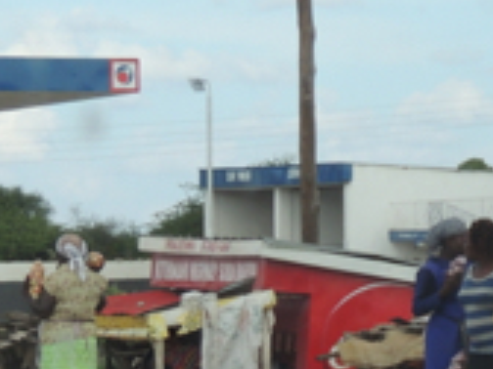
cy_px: 337
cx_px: 405
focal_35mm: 343
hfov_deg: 5.8
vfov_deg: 4.3
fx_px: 4885
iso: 100
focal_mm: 16
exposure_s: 1/500
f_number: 4.1
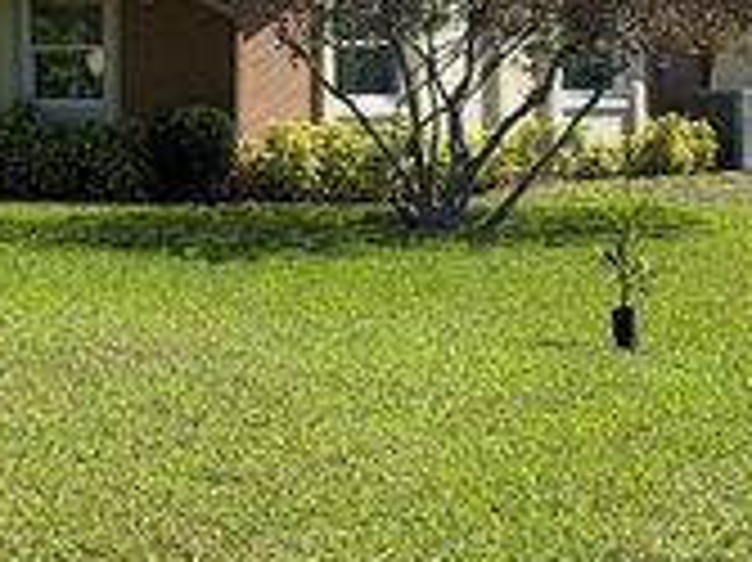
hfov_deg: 15.5
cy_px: 108
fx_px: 2670
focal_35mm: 123
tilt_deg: -1.6
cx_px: -110
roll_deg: +0.4
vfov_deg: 12.0
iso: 64
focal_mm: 6.76
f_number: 1.78
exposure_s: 1/4329
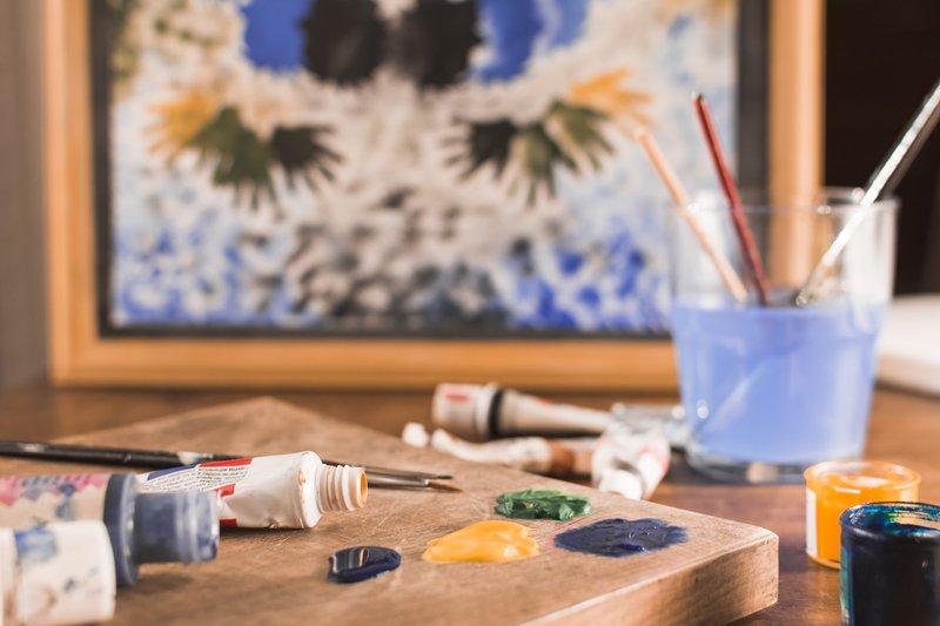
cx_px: 470
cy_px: 313
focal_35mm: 52
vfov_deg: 25.7
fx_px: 1370
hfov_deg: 37.9
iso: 500
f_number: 3.2
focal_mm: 35
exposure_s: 1/400
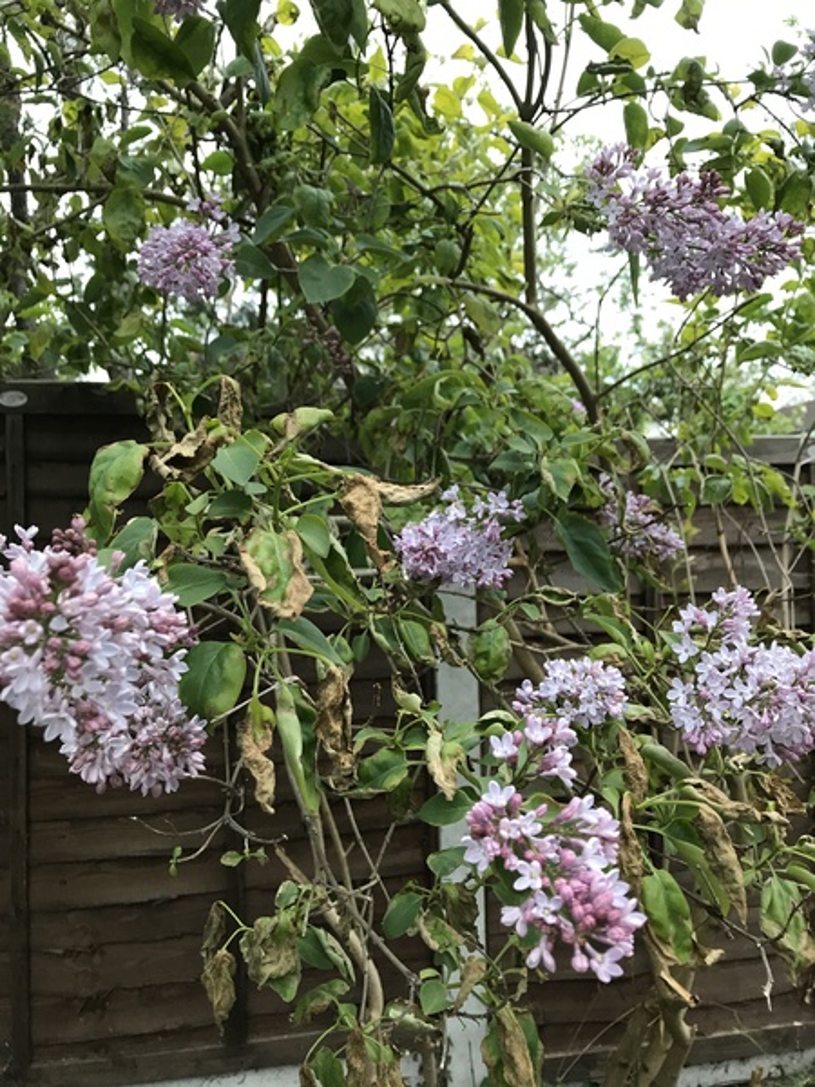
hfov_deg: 49.7
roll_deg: +2.4
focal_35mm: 28
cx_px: 408
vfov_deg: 63.4
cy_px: 544
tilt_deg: +1.5
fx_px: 879
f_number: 1.8
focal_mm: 3.99
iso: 40
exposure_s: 1/33
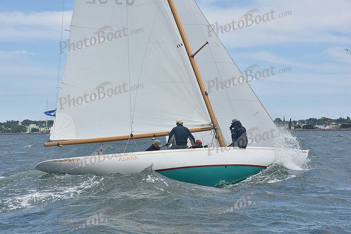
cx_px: 176
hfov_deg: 22.1
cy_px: 117
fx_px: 897
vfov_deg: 14.9
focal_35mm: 92
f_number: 8
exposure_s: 1/1000
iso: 250
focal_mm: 92
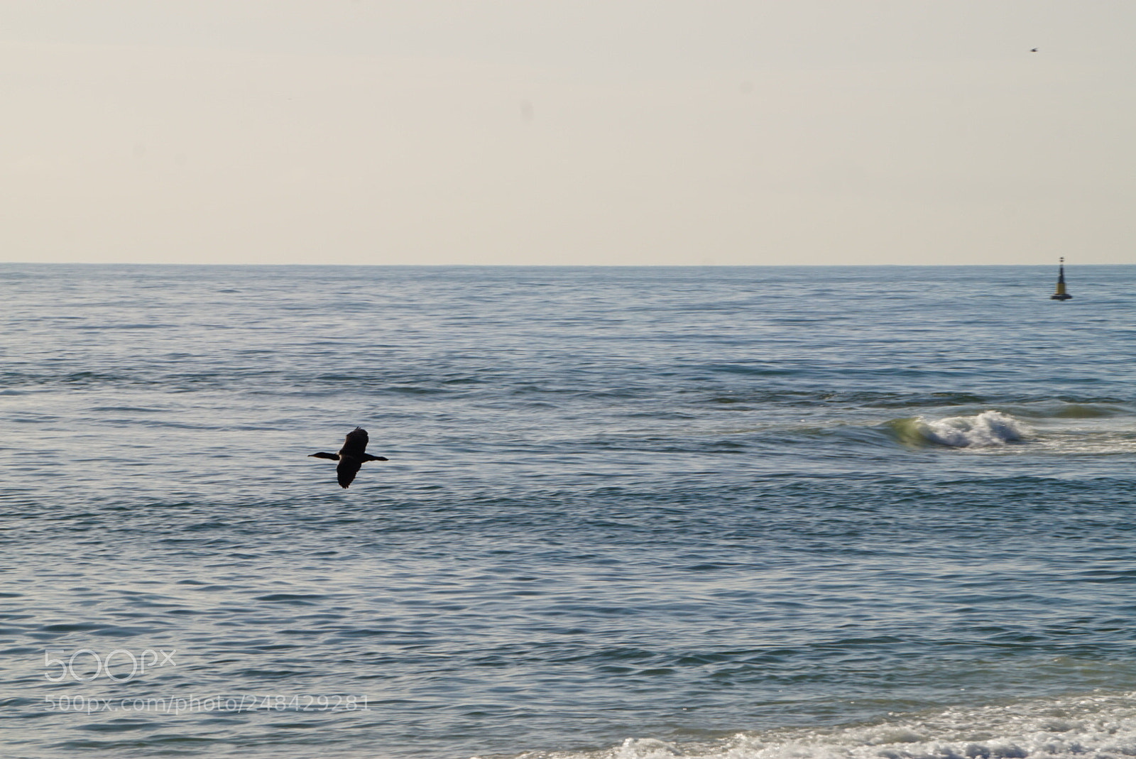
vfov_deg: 6.2
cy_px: 380
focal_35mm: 220
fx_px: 6962
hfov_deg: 9.3
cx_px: 568
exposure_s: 1/320
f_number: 14
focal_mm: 147
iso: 100
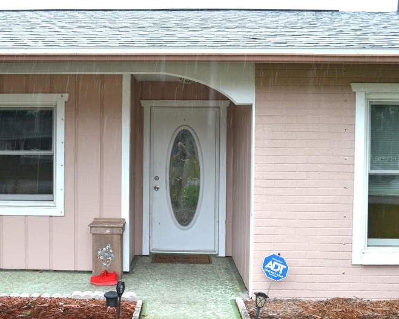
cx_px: 160
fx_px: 484
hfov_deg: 44.6
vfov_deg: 36.5
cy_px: 158
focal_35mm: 41
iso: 125
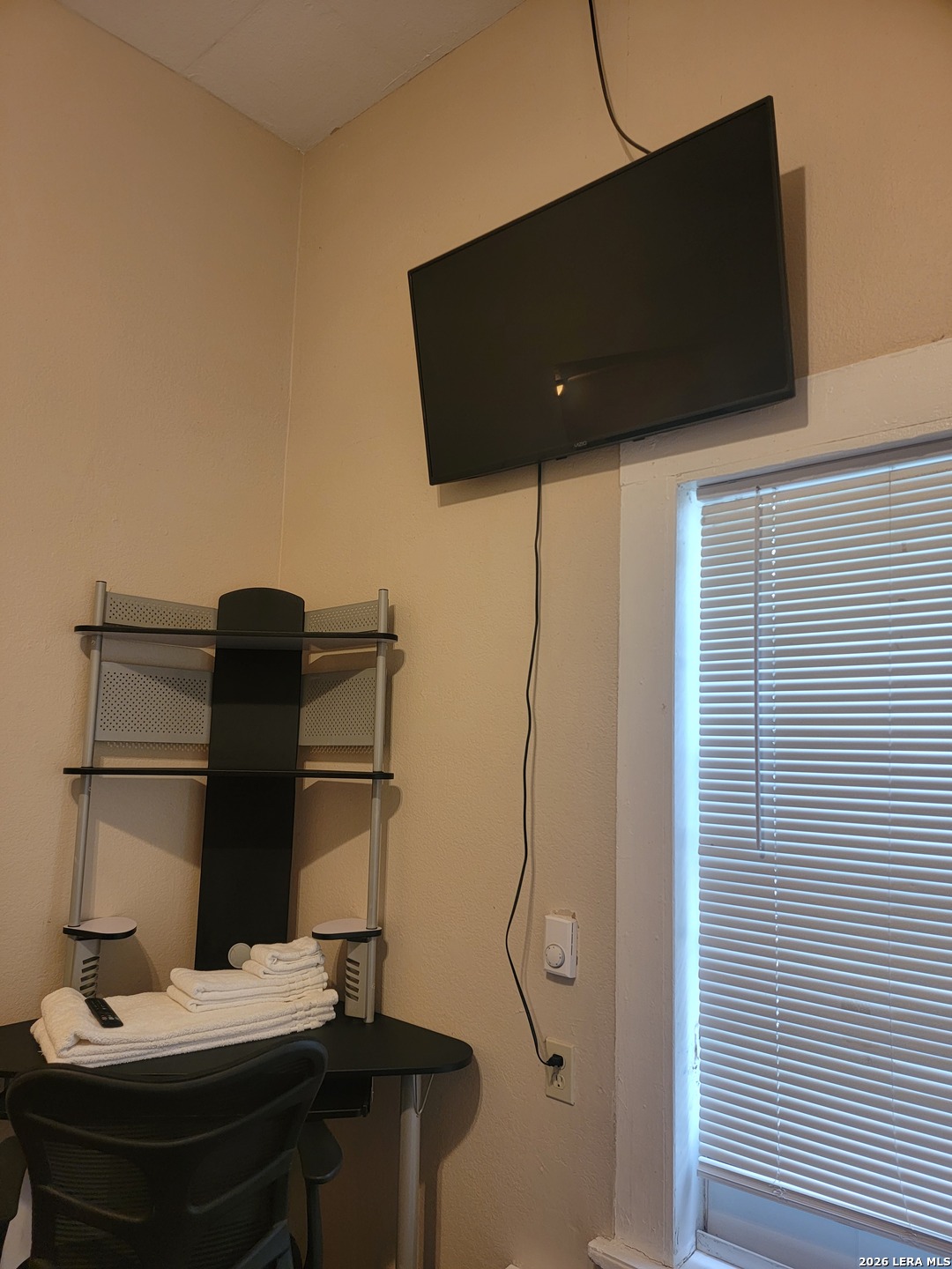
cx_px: 476
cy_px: 634
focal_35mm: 24
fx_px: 880
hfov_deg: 56.8
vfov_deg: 71.6
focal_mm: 6.7
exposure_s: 1/40
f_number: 1.8
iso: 160
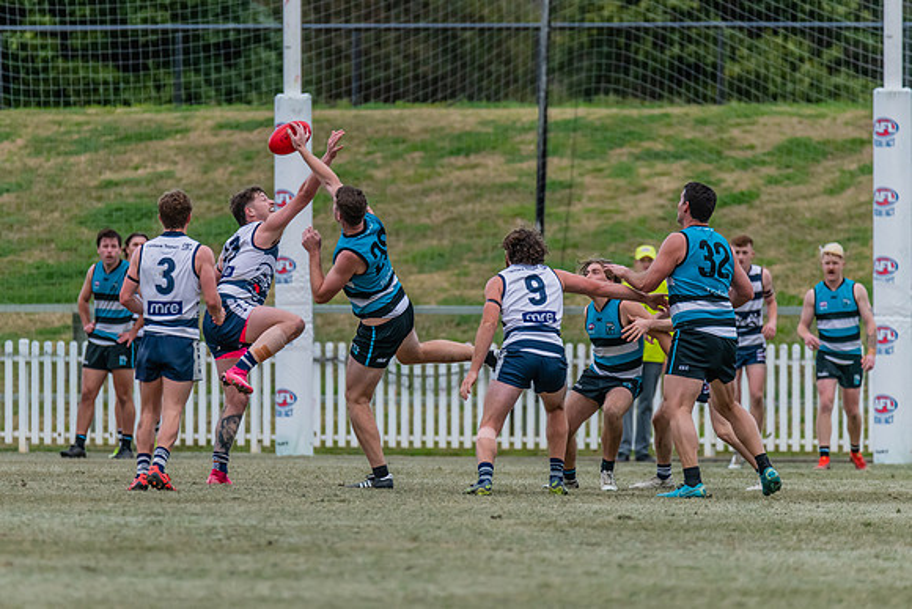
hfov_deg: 3.9
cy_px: 283
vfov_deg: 2.6
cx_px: 402
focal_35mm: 527
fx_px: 13341
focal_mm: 460
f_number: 6.3
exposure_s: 1/2000
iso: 1800
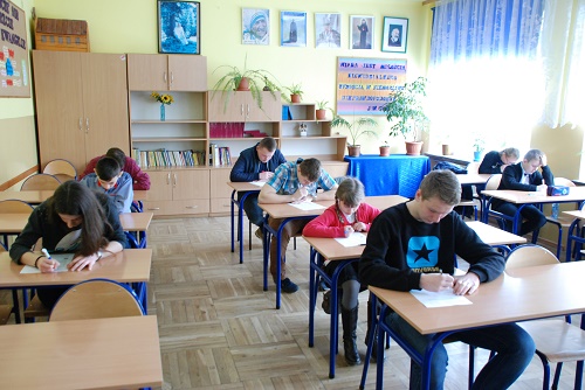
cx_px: 292
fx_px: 488
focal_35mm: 30
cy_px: 195
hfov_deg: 61.9
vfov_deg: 43.7
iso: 1000
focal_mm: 20
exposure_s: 1/15
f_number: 3.8
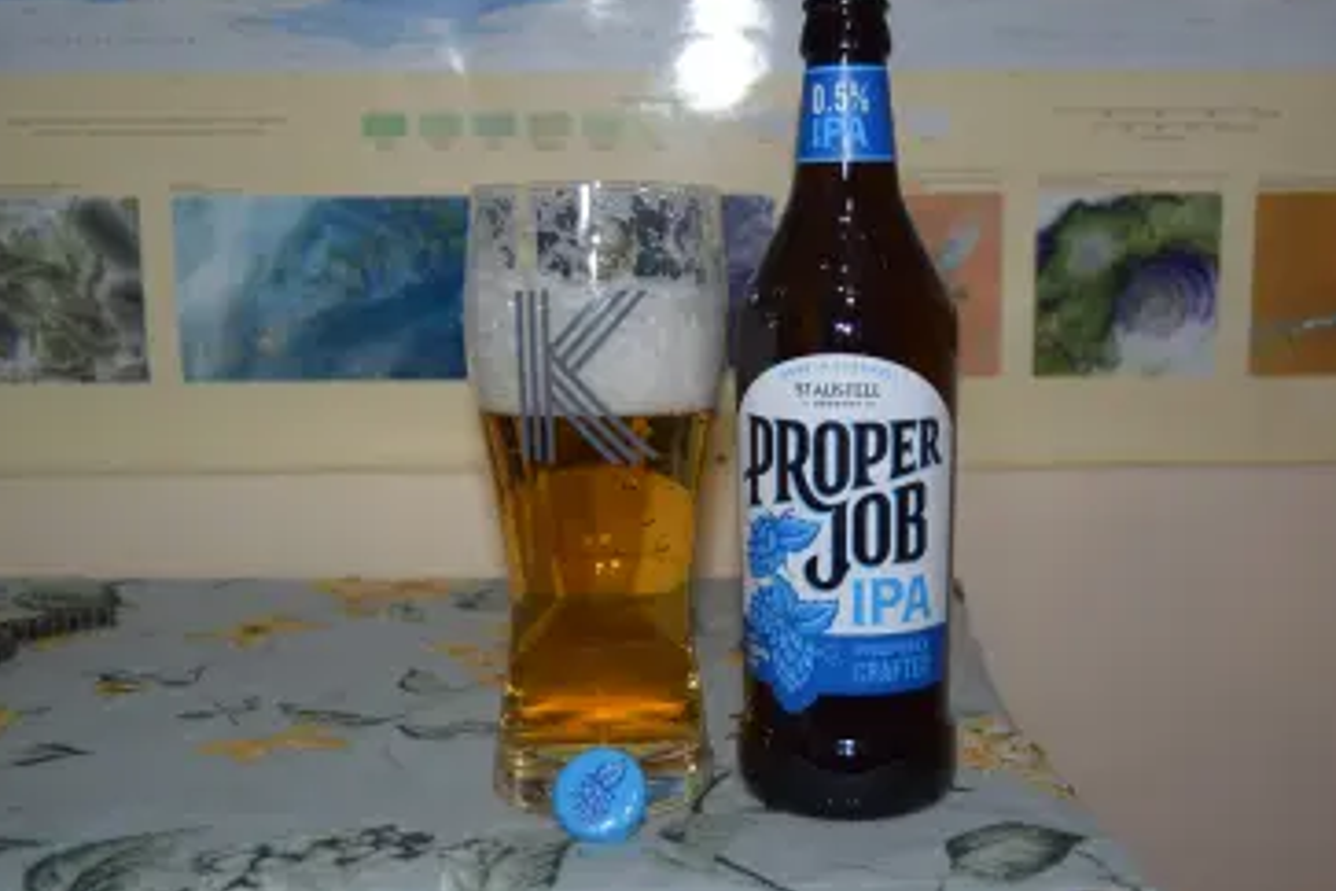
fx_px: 1596
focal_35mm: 43
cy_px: 407
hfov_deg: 45.4
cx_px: 714
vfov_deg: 31.2
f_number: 4
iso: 250
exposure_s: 1/80
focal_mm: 26
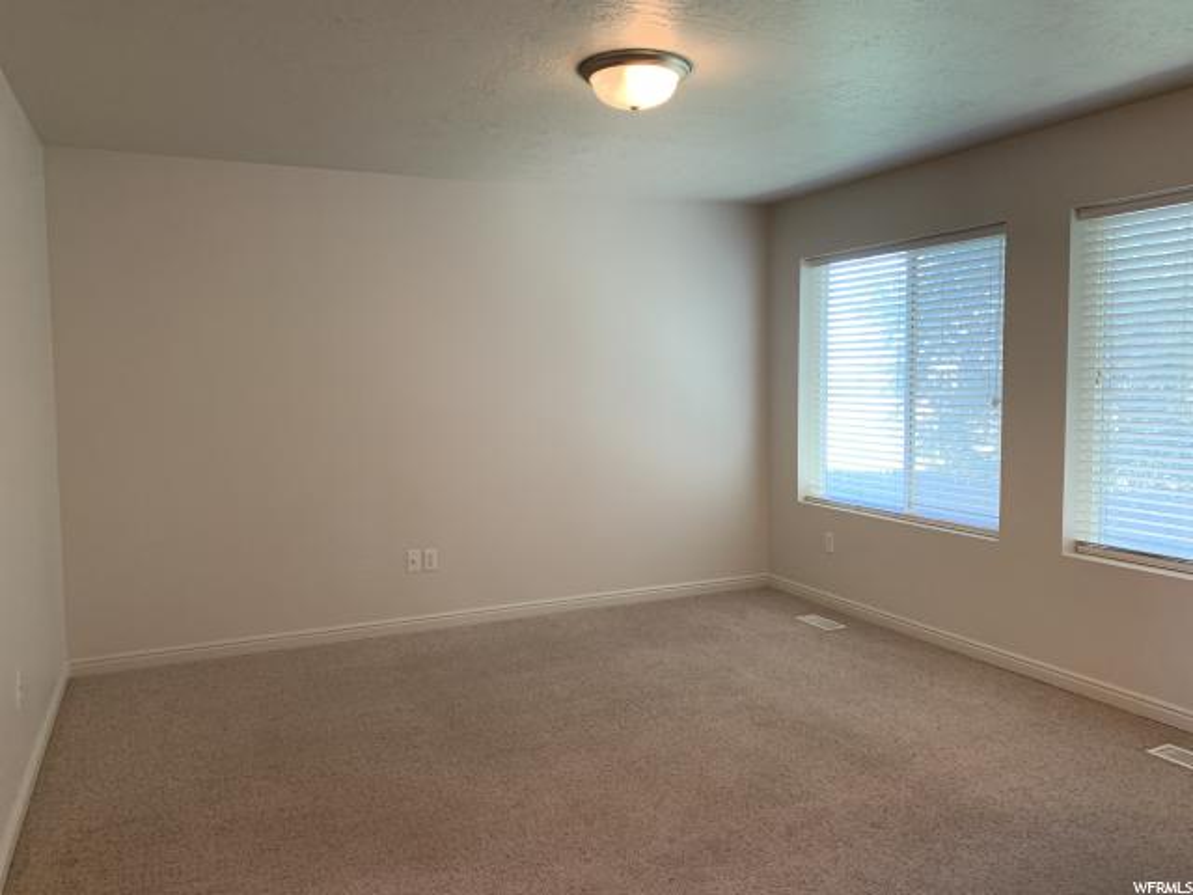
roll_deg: +0.4
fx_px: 896
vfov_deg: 53.1
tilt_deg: -3.7
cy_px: 448
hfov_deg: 67.3
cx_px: 596
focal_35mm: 26
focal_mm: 4.25
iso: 160
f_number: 1.8
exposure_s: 1/60
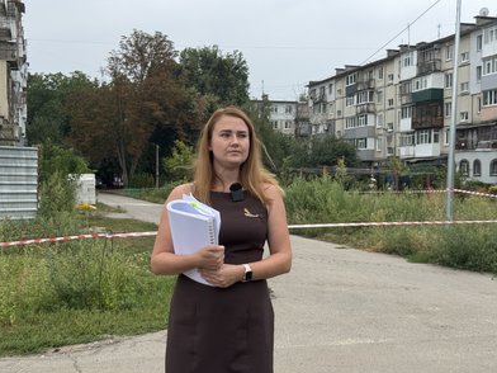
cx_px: 245
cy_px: 189
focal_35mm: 49
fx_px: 704
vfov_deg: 29.7
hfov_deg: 38.9
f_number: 1.78
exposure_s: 1/1215
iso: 64
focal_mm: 6.76
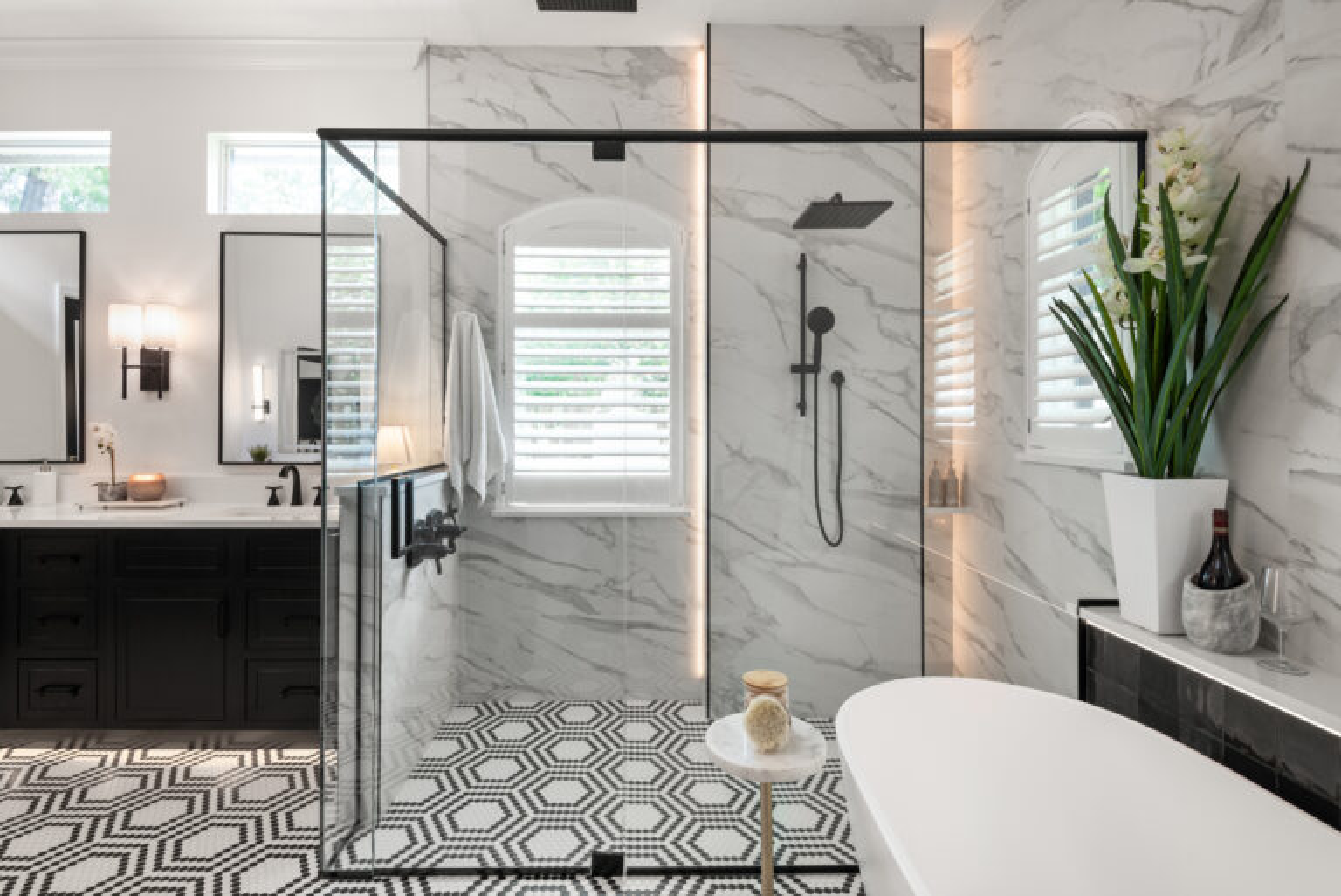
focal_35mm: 17
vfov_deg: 70.5
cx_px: 670
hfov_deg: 93.2
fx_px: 634
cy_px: 448
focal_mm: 17
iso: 250
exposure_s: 1/4
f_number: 8
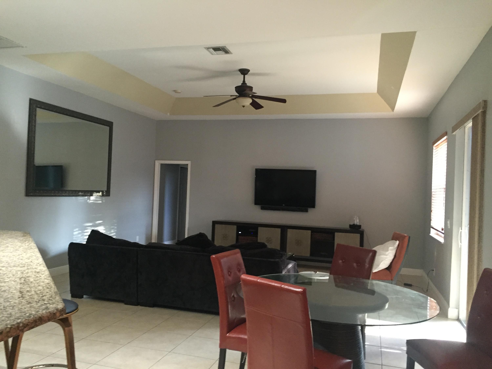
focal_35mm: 29
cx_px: 246
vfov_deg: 48.2
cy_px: 184
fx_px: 412
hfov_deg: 61.7
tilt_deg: +2.2
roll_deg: -2.4
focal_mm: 4.15
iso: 250
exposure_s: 1/15
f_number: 2.2
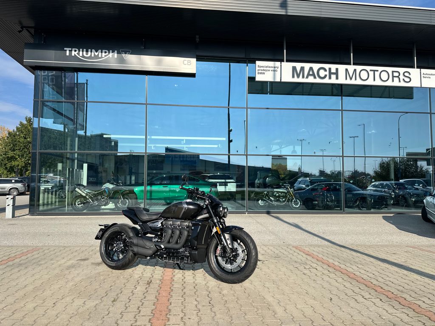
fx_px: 302
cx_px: 218
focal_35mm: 24
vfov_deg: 56.8
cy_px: 163
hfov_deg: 71.6
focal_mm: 6.86
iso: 80
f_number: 1.78
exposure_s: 1/4762
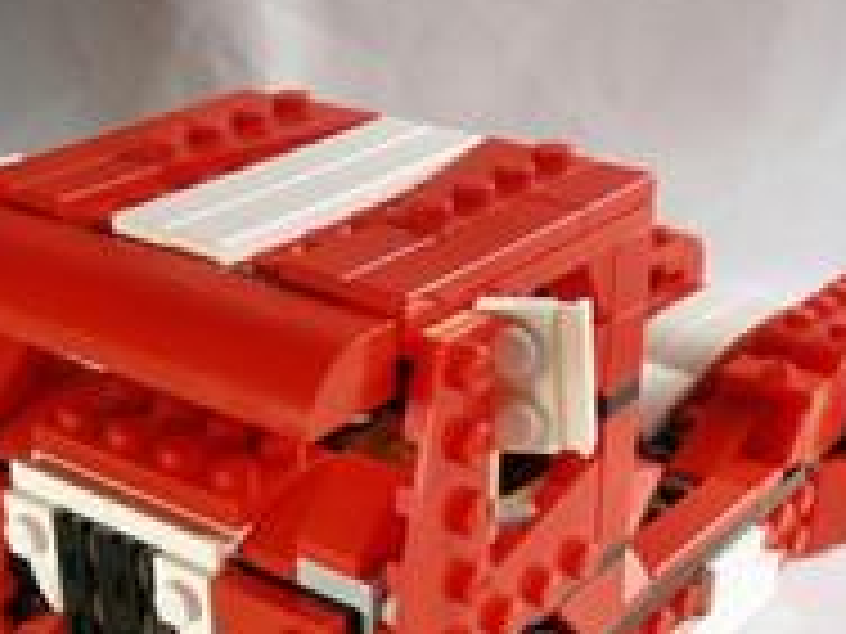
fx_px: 1735
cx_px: 405
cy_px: 504
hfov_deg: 27.4
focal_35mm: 71
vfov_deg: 20.5
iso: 80
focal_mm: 6.61
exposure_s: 1/200
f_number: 3.9
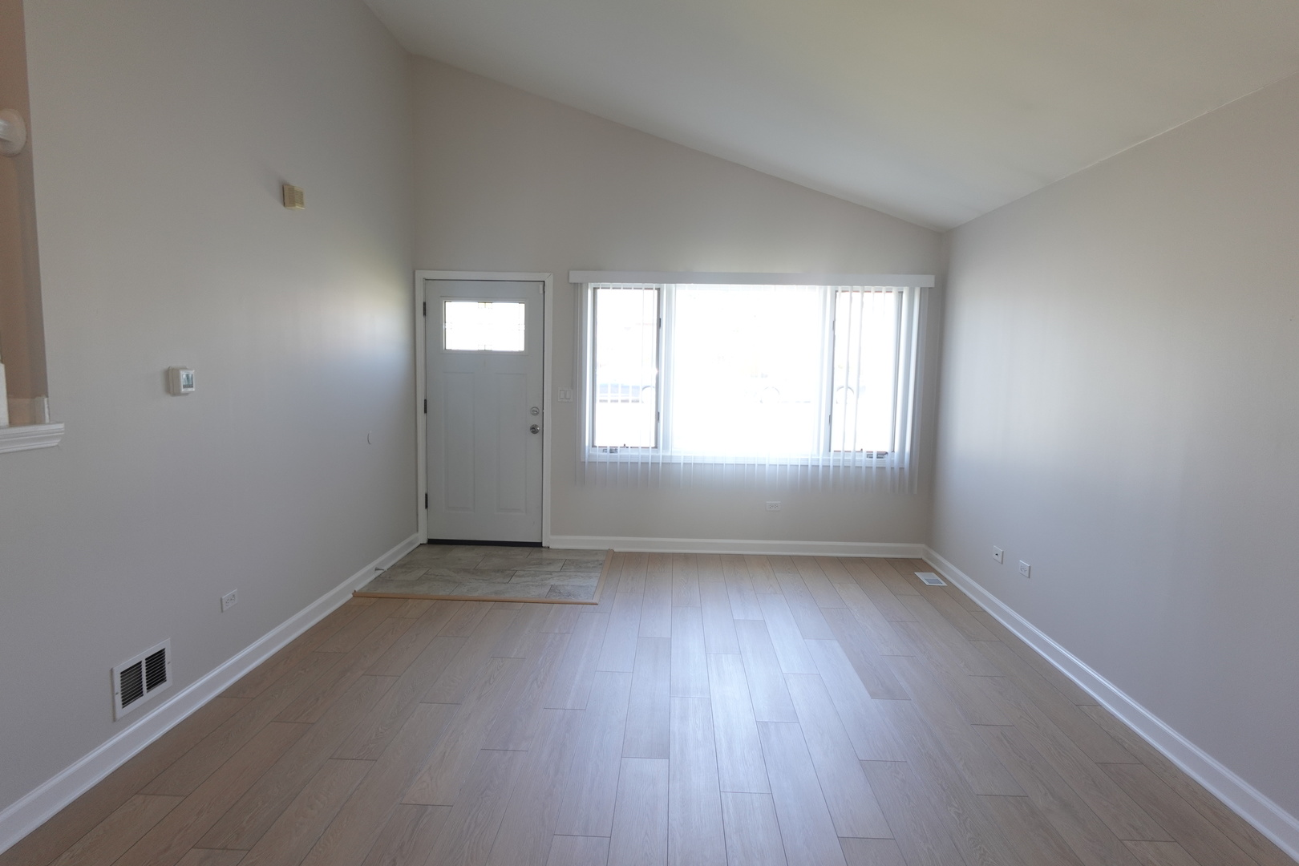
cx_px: 650
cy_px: 433
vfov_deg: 61.9
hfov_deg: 84.0
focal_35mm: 20
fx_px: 722
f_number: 2
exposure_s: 1/80
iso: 160
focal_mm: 7.6
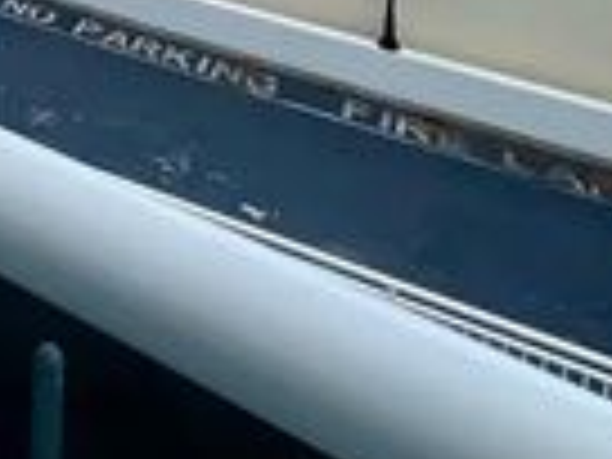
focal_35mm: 61
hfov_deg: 22.8
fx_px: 1078
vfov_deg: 17.4
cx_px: -400
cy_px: -454
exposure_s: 1/1946
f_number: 1.8
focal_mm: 1.57
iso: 32
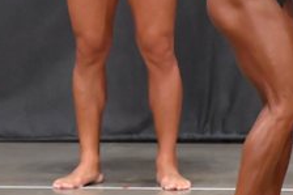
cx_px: 387
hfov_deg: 2.9
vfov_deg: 2.0
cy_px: -13
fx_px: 5685
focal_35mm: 699
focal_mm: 135
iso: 6400
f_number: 5.6
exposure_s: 1/400
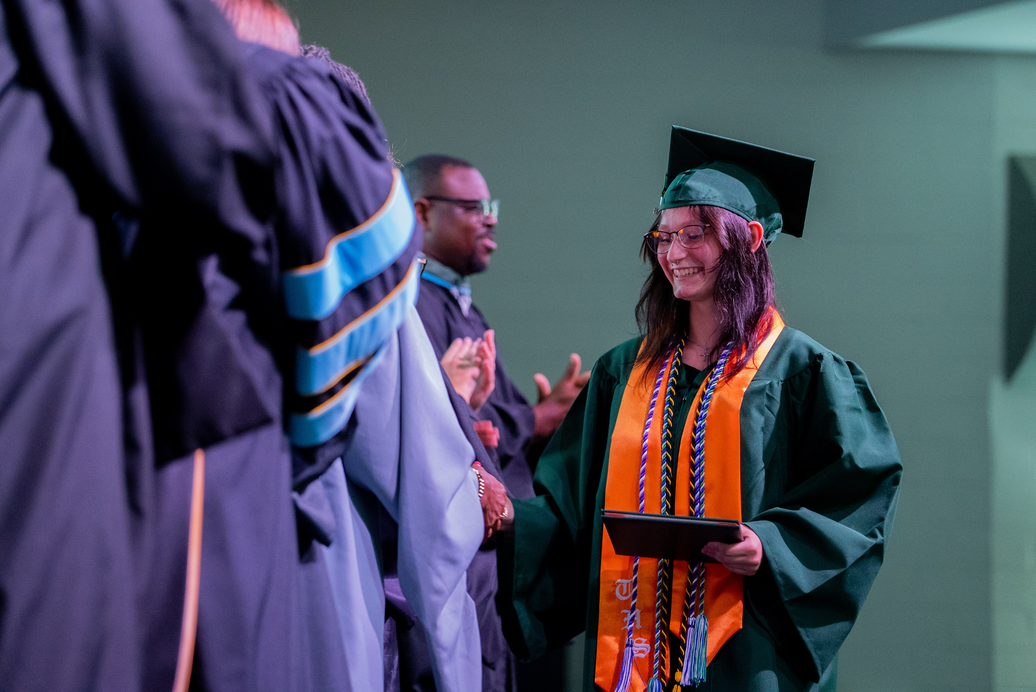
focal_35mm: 138
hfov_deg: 14.9
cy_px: 346
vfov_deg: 10.0
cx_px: 518
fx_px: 3973
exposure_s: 1/125
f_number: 4
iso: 8000
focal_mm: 138
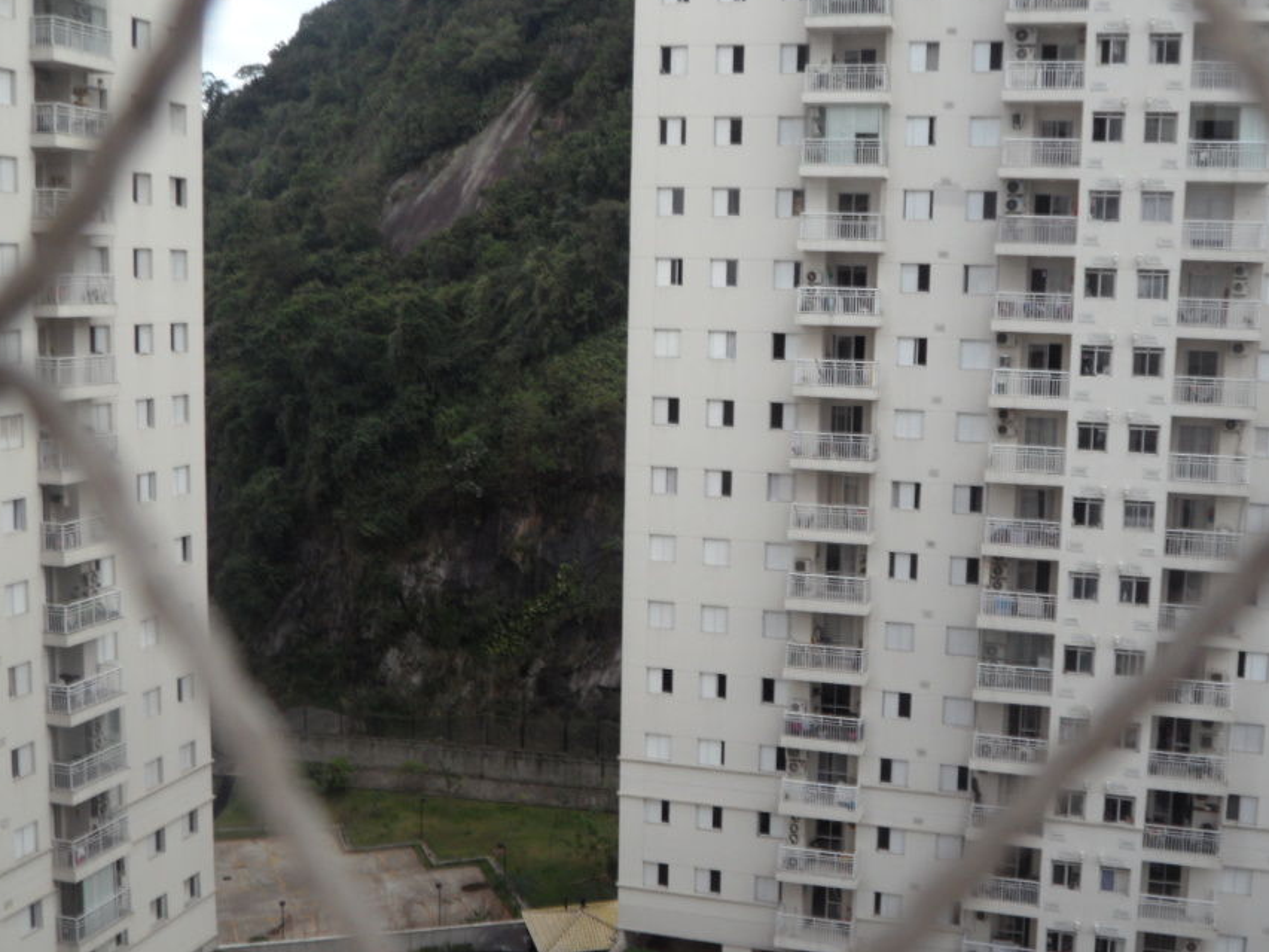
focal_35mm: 42
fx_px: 1540
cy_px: 477
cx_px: 714
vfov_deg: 34.4
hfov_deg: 44.7
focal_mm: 5.7
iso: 80
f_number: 3.3
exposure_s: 1/180
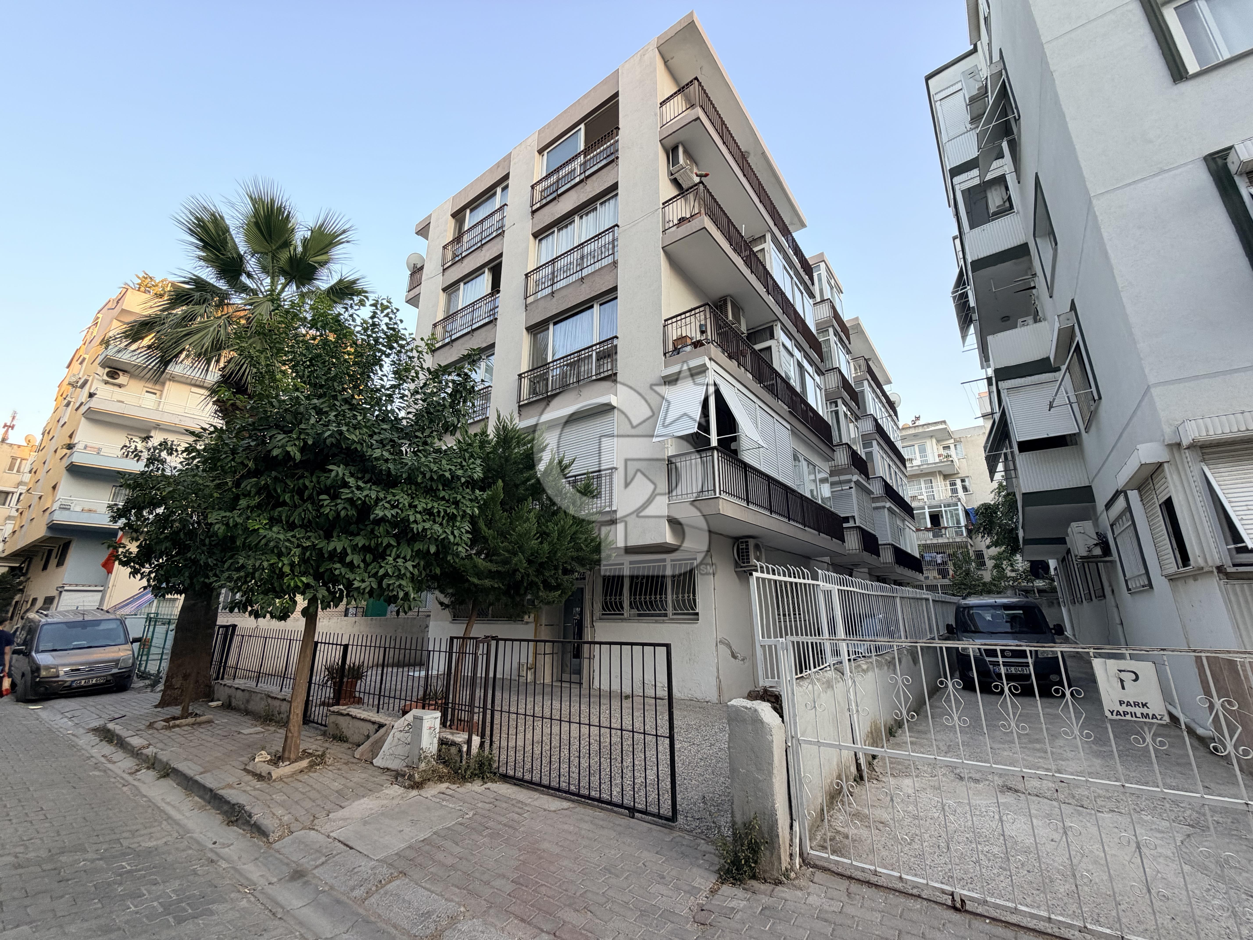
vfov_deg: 85.7
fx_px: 507
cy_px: 470
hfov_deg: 102.1
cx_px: 626
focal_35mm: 14
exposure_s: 1/121
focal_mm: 2.22
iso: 80
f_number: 2.2
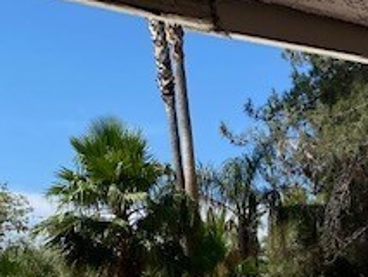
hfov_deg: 24.2
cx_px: 344
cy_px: 409
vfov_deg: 17.2
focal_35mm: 78
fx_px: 830
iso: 32
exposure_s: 1/5747
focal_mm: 4.25
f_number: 1.8
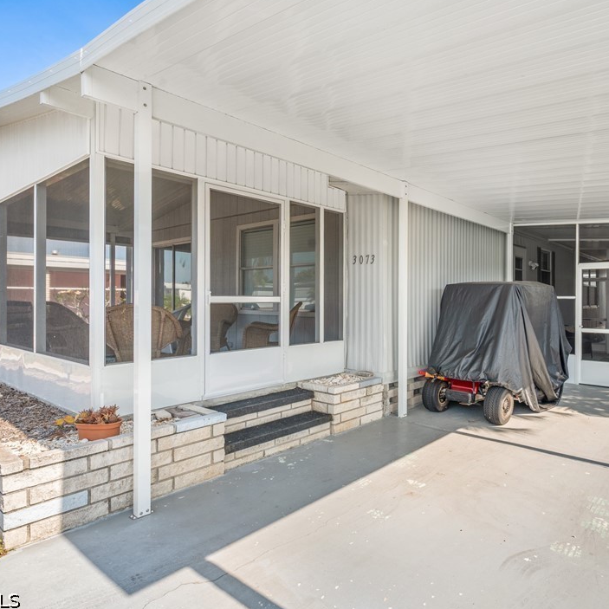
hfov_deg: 69.9
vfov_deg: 72.1
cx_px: 411
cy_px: 301
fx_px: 418
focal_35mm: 21
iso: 100
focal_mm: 16
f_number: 8
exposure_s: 1/200
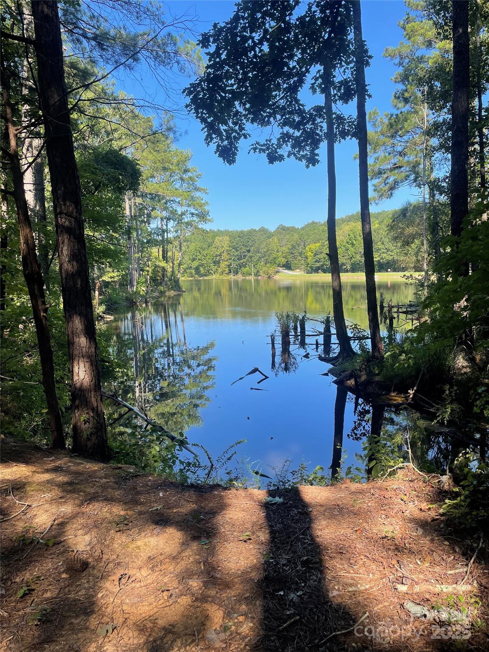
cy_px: 326
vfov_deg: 67.3
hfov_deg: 53.1
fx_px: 490
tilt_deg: -5.8
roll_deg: +2.2
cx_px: 244
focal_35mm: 26
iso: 32
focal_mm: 4.2
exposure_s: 1/972
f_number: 1.6
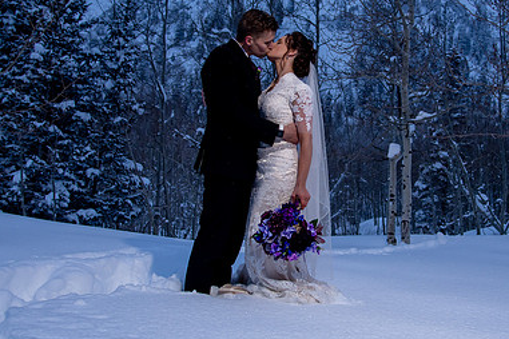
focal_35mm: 45
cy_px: 143
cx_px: 313
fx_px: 636
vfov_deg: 29.8
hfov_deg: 43.3
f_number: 4
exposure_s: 1/125
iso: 640
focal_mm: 24
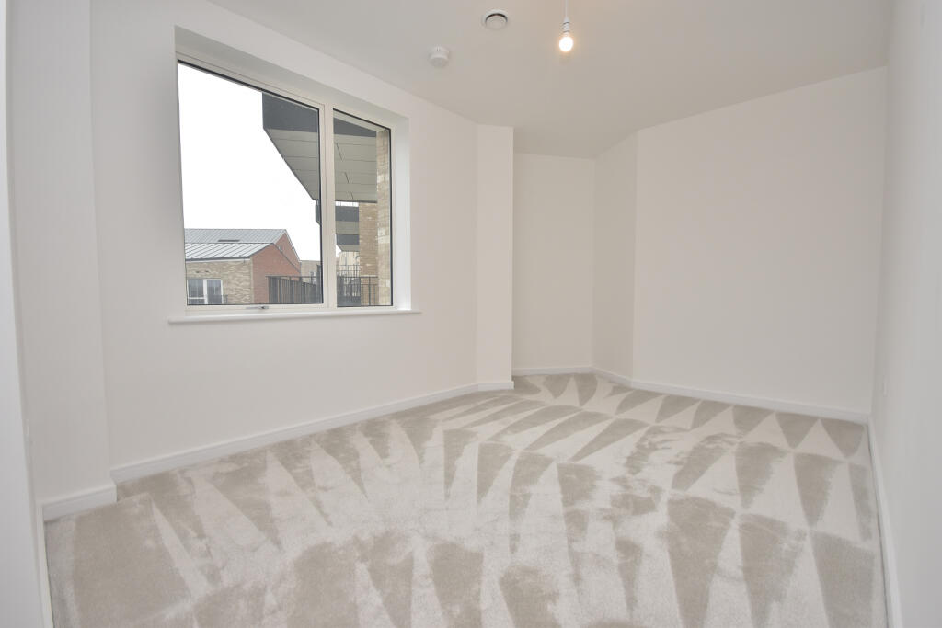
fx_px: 393
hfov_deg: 100.4
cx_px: 471
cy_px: 314
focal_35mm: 15
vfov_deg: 77.3
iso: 400
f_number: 4.5
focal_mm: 10
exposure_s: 1/200
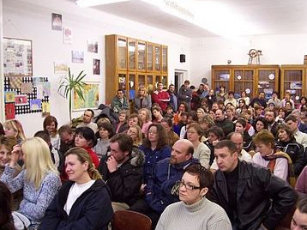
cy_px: 123
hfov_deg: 49.0
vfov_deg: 37.7
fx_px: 337
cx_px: 159
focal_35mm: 38
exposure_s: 1/15
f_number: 2.7
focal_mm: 5.6
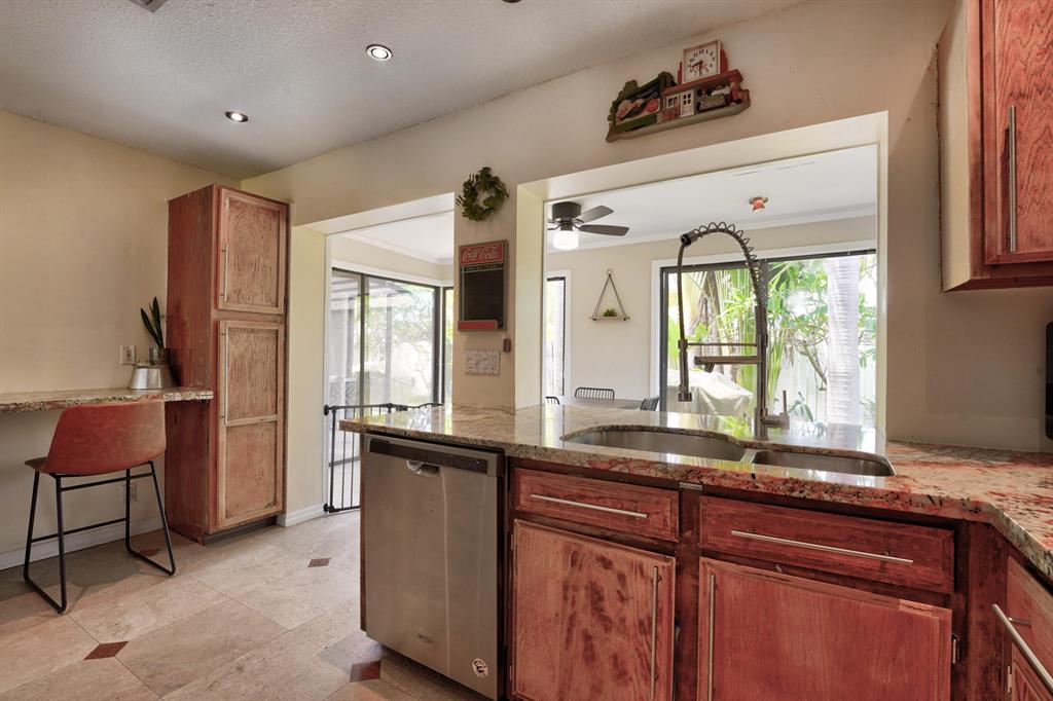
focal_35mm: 16
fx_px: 465
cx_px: 526
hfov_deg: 97.1
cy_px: 350
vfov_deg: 74.1
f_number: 11
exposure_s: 1/25
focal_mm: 15.9
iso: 400
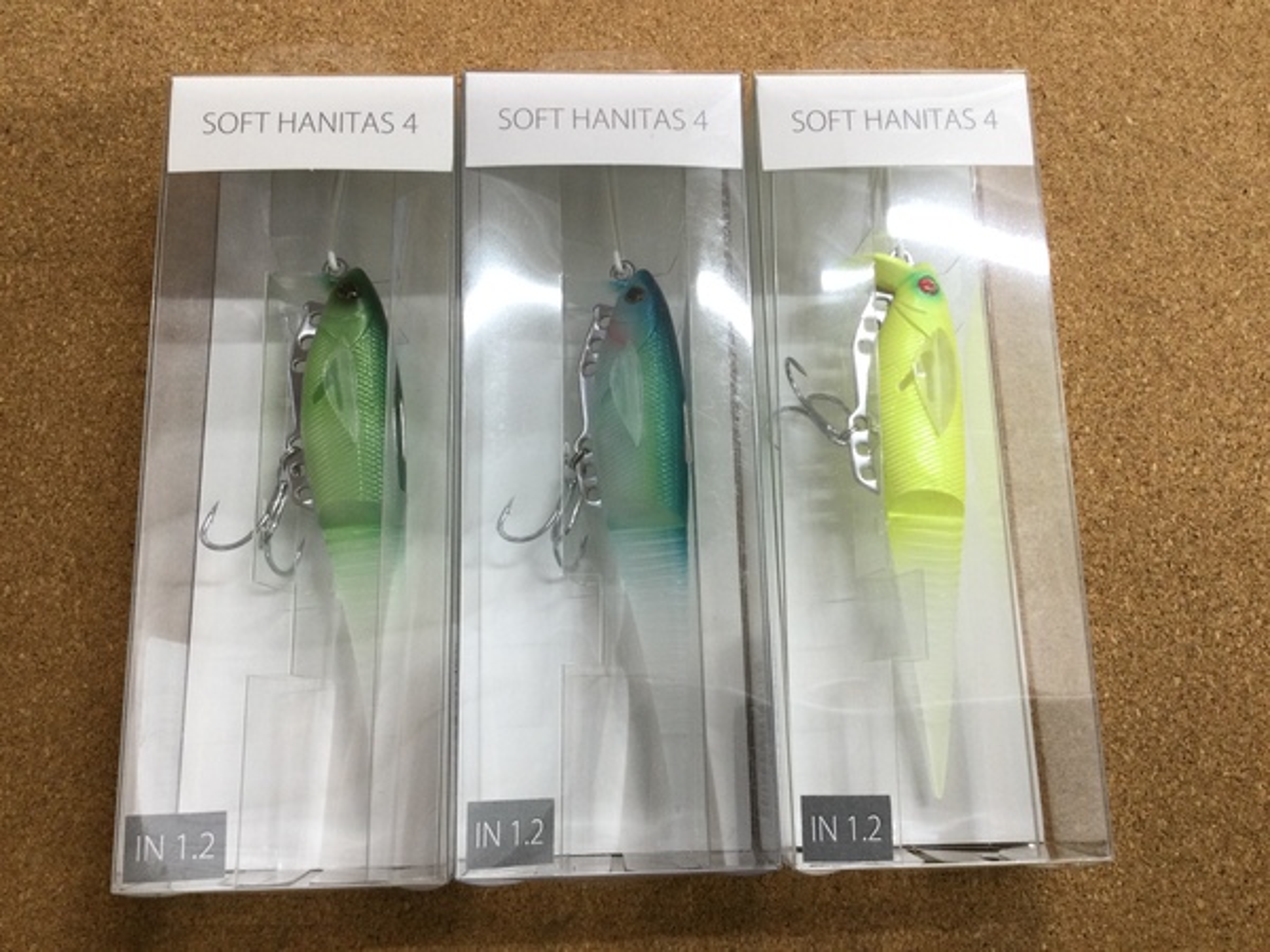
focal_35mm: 31
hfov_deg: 58.4
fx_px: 1137
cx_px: 635
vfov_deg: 45.4
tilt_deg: -78.3
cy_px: 476
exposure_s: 1/30
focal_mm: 3.3
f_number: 2.4
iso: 64
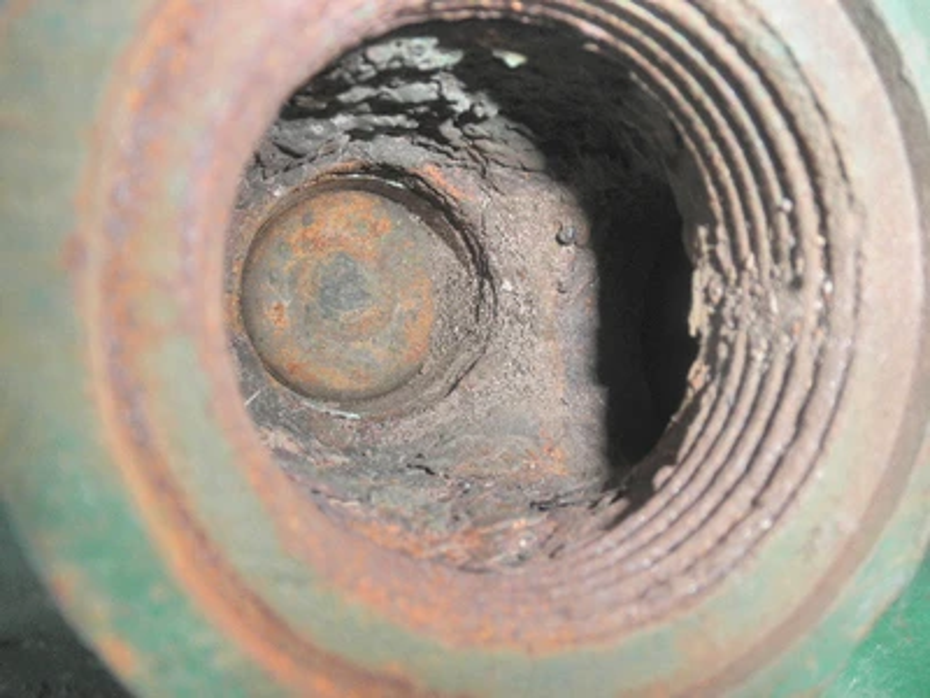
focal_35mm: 28
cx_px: 465
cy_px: 349
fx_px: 752
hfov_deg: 63.4
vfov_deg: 49.7
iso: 64
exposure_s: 1/30
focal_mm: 5
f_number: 8.5
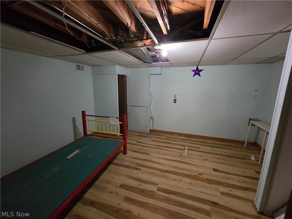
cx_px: 146
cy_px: 110
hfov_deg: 106.2
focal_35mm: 13
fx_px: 110
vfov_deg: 89.9
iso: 1250
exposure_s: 1/40
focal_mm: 2.2
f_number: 2.2
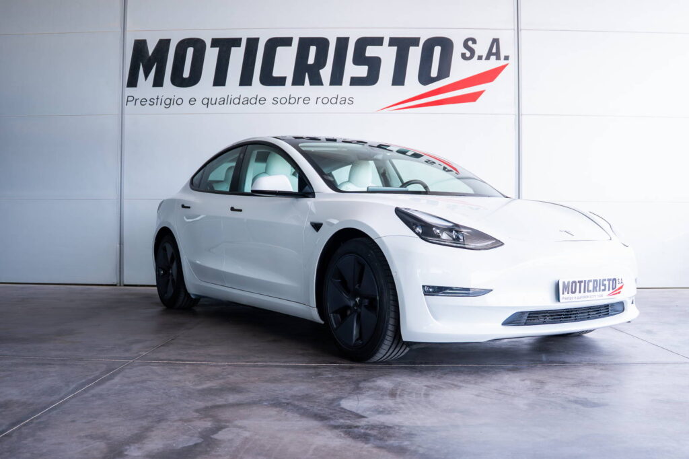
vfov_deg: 36.8
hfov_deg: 53.1
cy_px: 230
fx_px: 689
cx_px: 344
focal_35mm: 36
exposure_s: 1/800
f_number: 2.8
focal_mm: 24
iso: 800
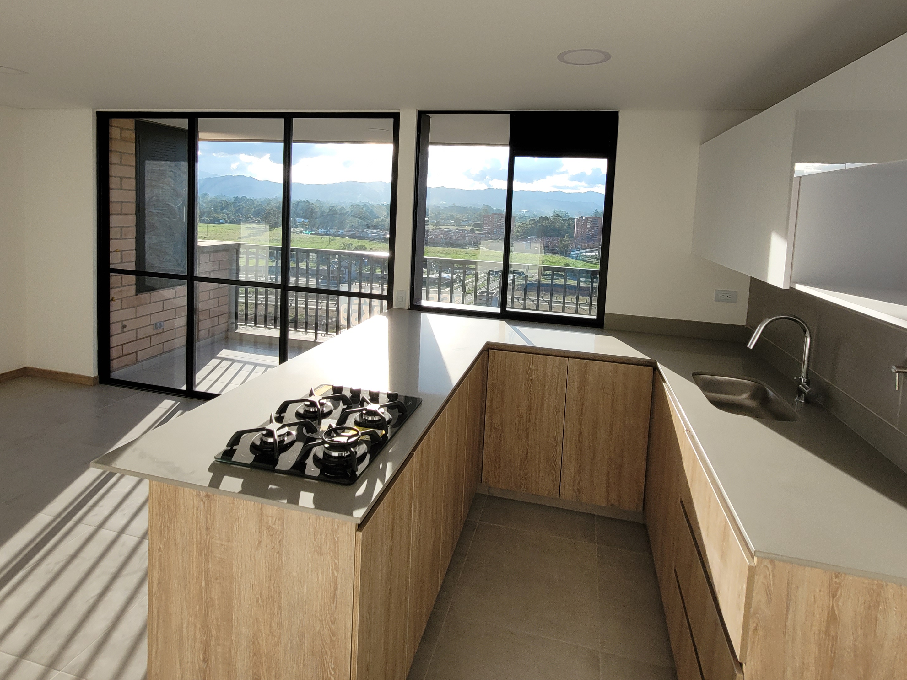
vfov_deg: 69.9
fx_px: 472
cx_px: 475
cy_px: 236
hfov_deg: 87.7
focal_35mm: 18
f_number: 2.2
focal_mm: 1.74
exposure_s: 1/594
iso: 40
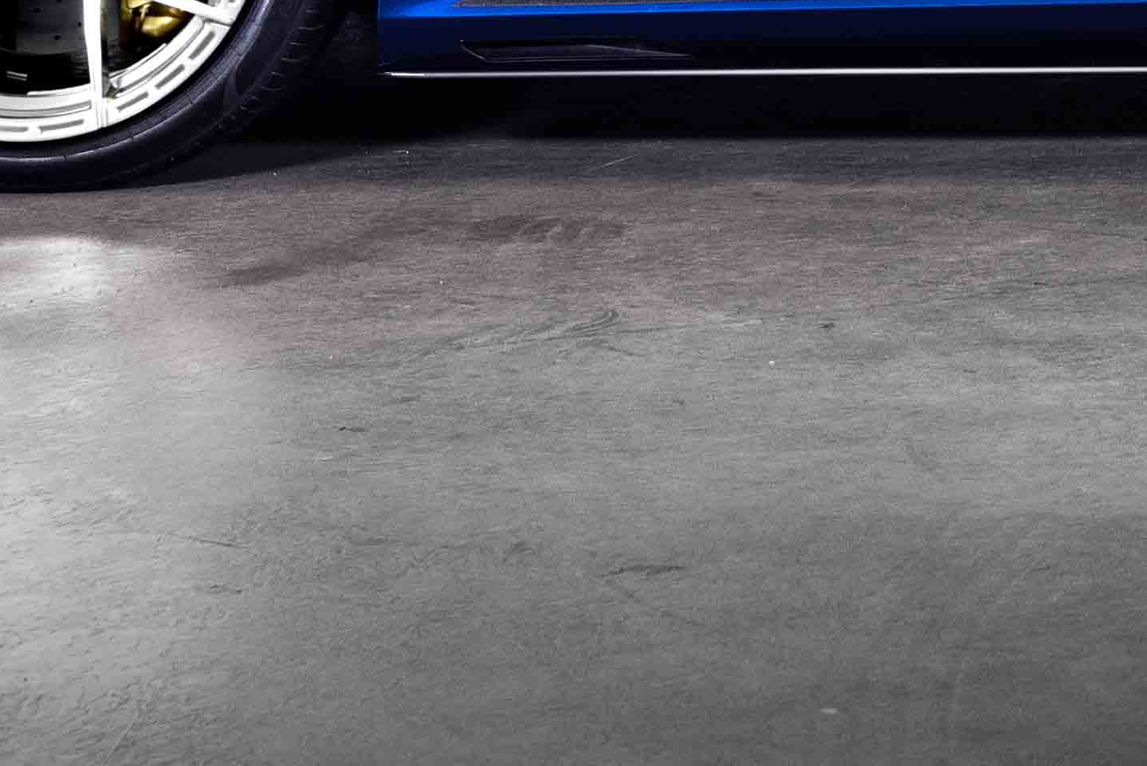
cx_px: 1321
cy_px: -223
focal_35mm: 160
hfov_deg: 12.6
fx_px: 5100
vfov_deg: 8.5
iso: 640
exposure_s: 1/60
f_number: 5.6
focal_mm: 38
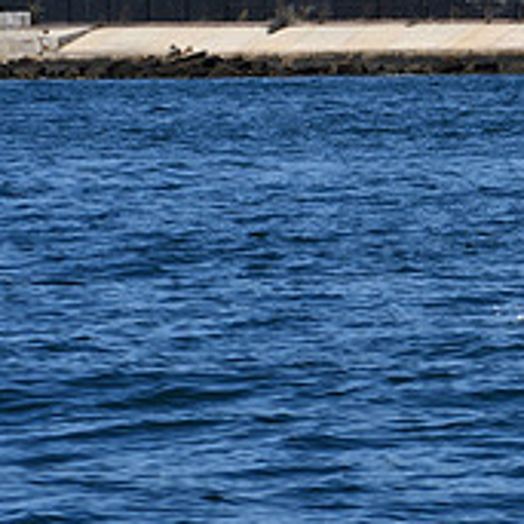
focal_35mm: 389
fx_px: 6662
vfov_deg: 4.5
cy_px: 231
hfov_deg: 4.5
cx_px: 843
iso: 110
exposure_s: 1/500
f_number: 8
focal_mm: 90
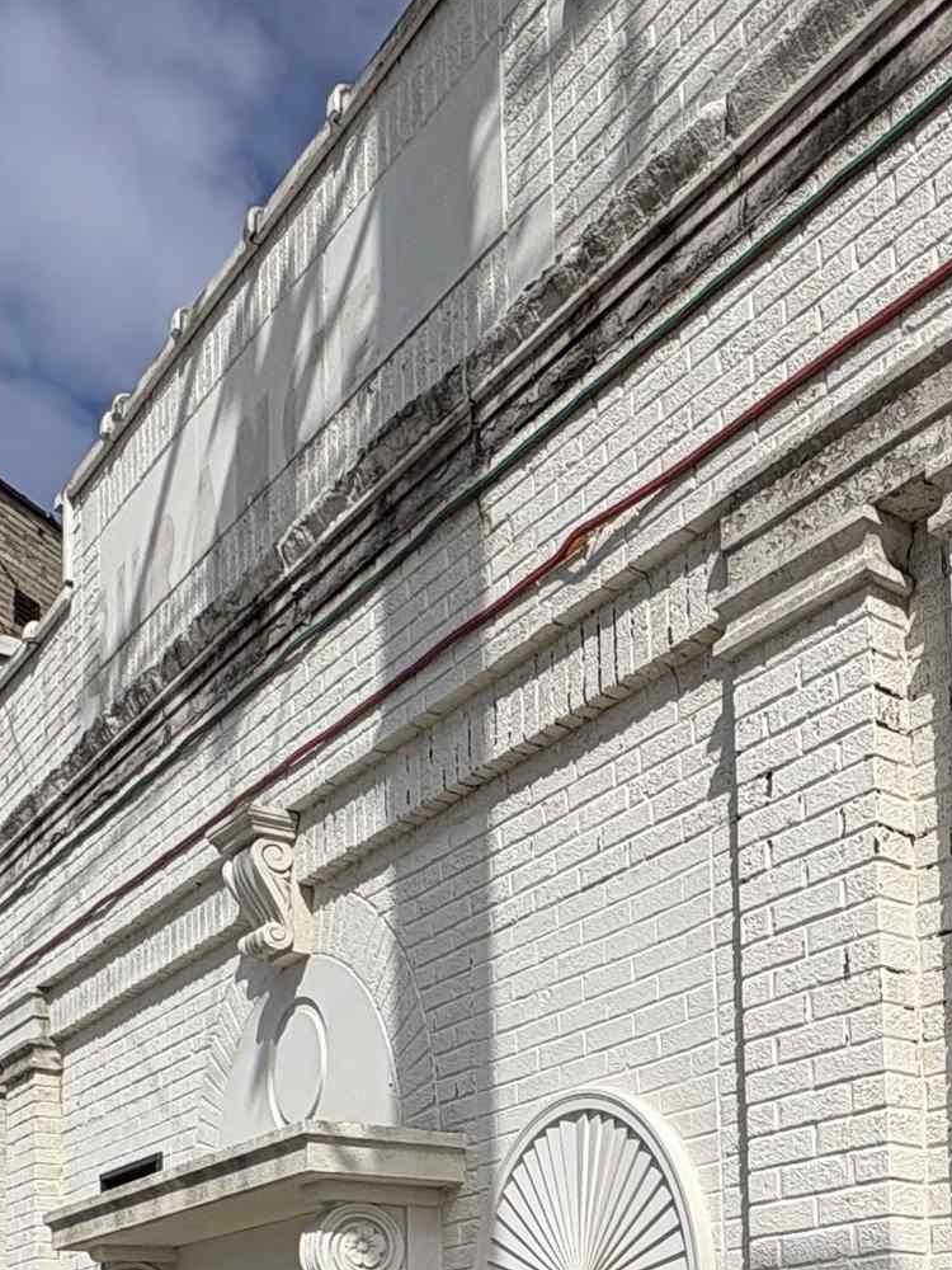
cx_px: 965
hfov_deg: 31.0
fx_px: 1577
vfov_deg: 38.5
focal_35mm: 43
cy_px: 1293
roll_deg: +2.1
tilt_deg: +4.5
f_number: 2.2
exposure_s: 1/4926
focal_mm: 2.22
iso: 50
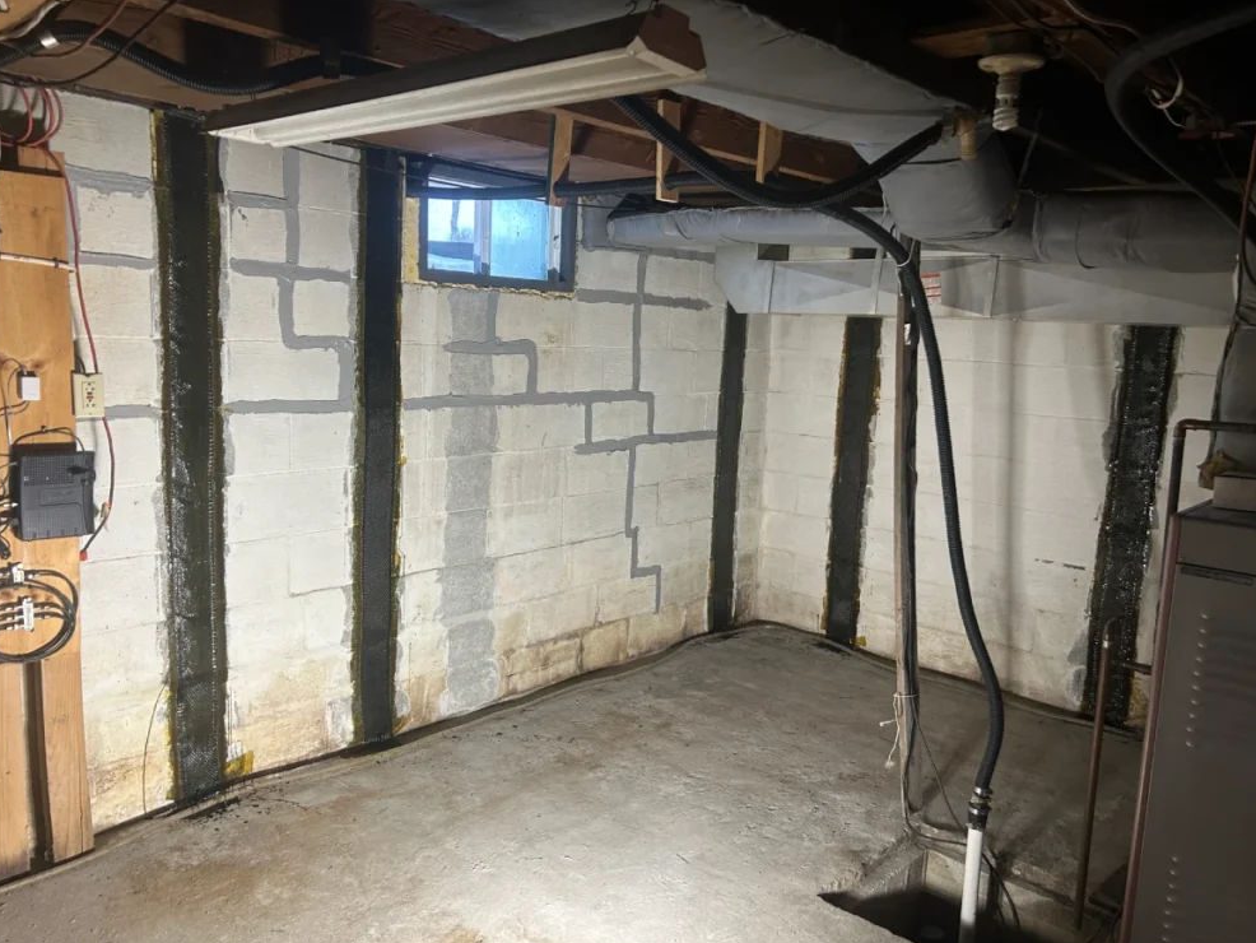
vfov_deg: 51.4
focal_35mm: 27
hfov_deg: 65.3
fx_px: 980
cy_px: 466
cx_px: 615
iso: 125
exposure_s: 1/44
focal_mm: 5.7
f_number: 1.5
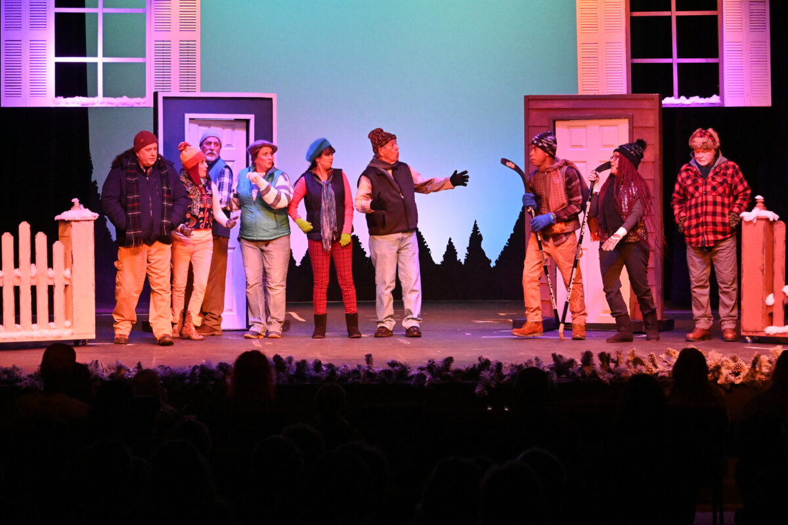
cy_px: 262
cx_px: 394
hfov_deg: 17.5
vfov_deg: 11.7
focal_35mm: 117
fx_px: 2561
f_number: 6.3
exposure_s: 1/250
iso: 10000
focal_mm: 78
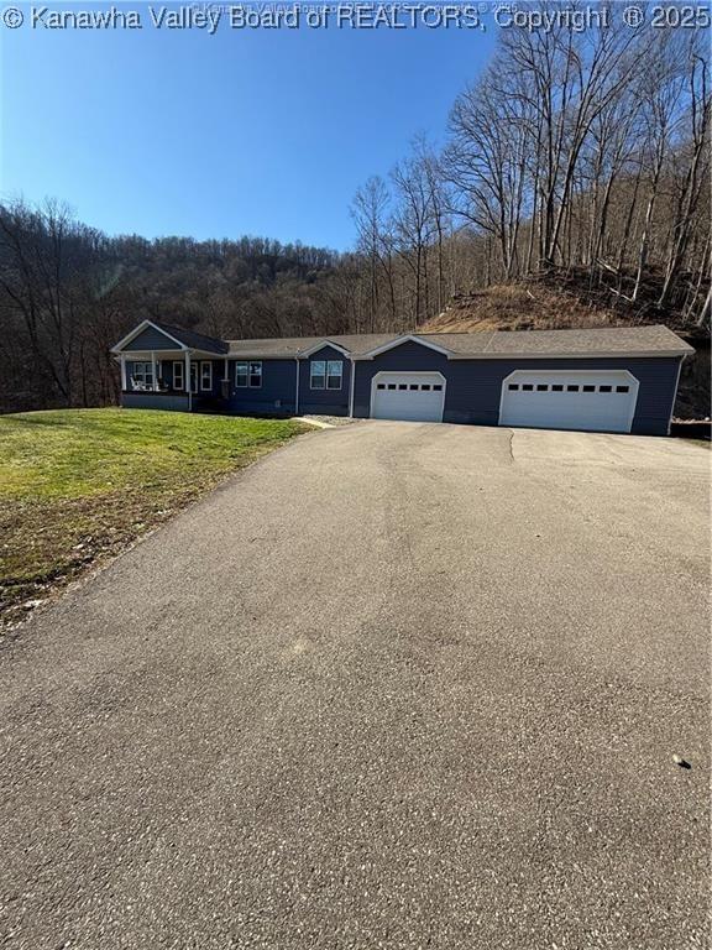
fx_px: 384
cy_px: 475
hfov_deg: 85.7
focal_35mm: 14
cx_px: 356
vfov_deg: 102.1
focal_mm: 2.22
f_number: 2.2
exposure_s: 1/1211
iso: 50
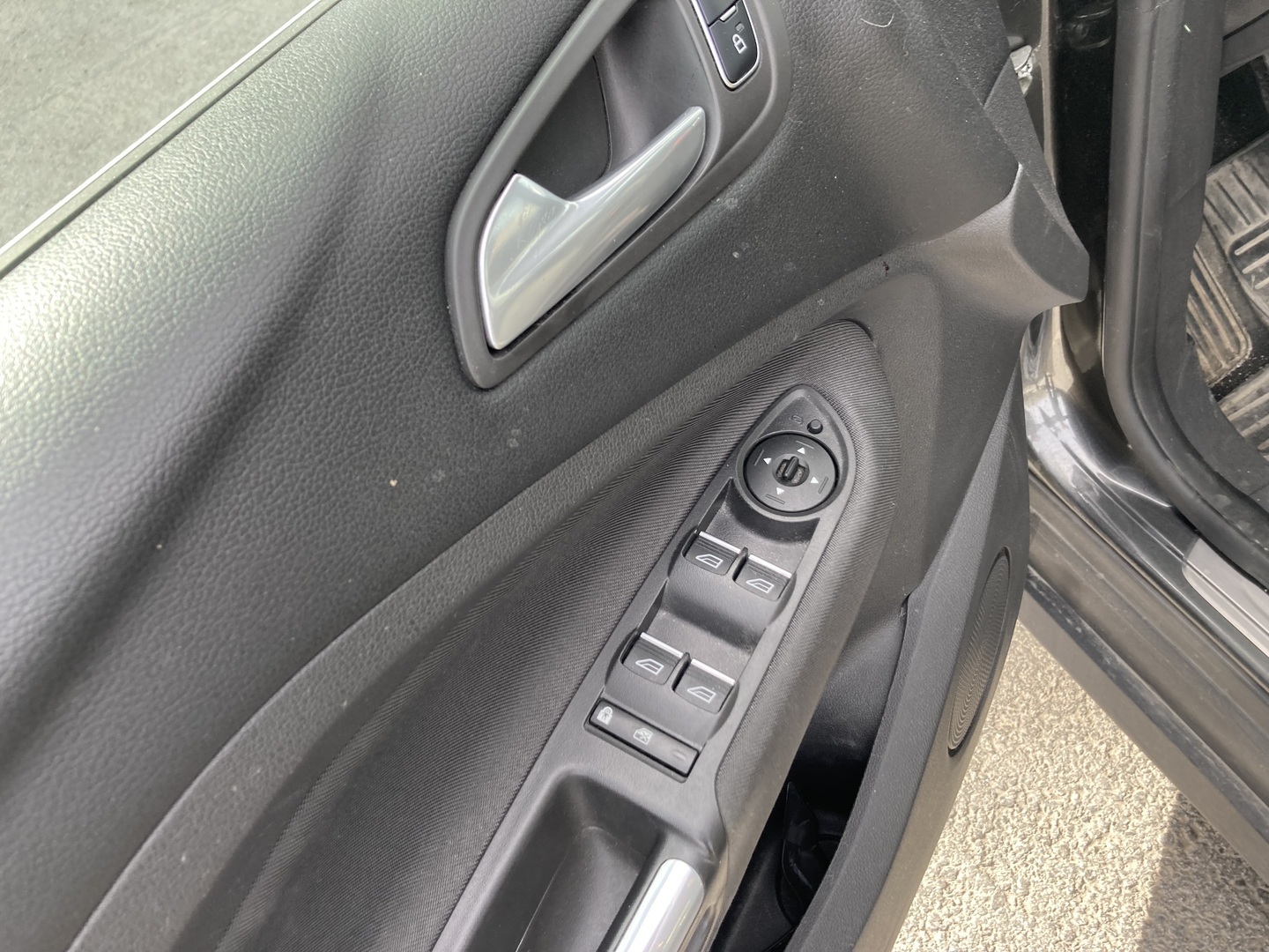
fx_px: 1026
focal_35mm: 28
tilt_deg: -53.3
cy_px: 476
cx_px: 634
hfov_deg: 63.4
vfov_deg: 49.7
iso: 32
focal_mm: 3.99
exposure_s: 1/121
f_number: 1.8
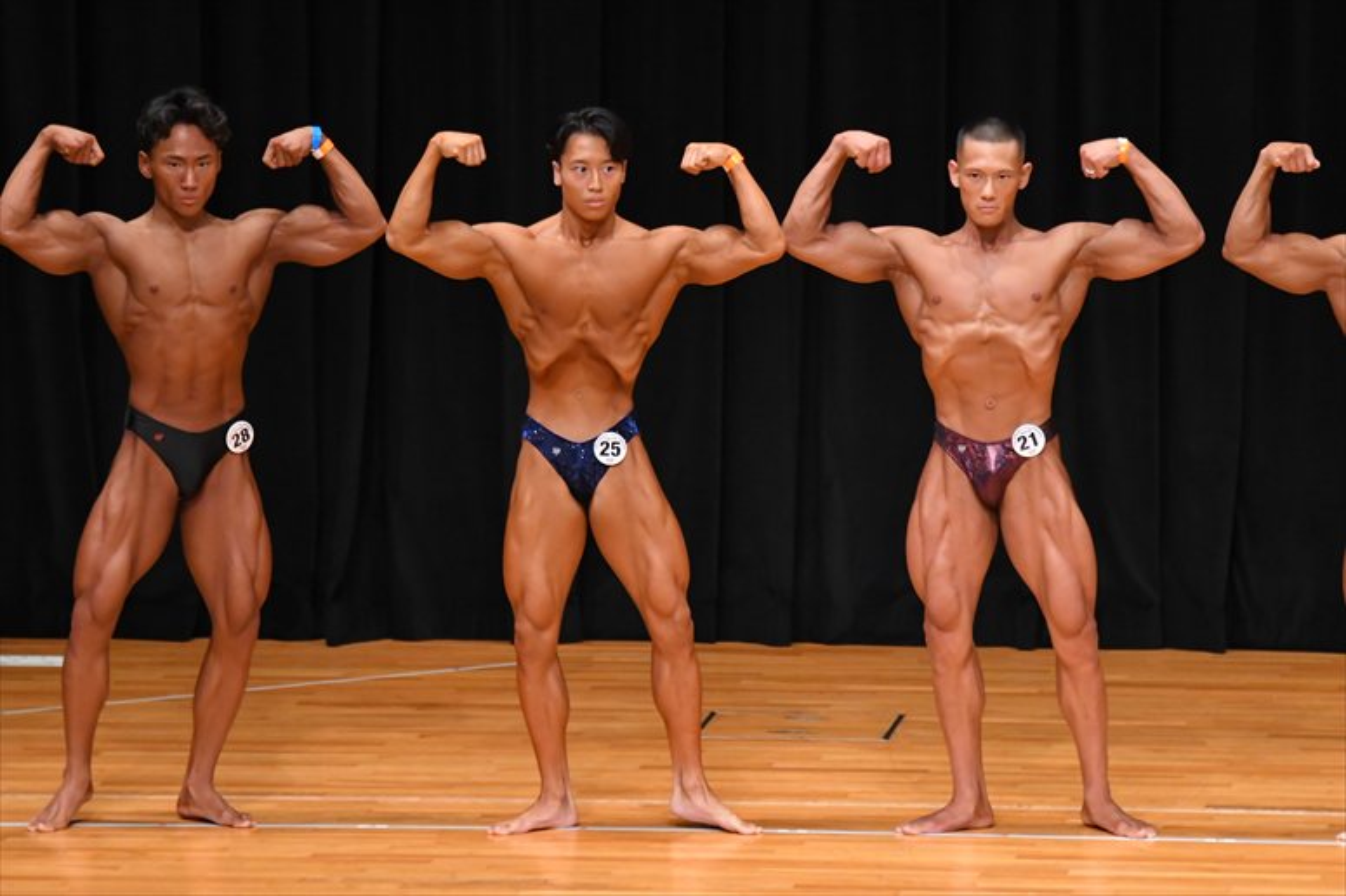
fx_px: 10090
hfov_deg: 7.6
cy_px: 448
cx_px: 673
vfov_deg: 5.1
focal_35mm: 270
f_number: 5.6
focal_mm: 180
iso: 4000
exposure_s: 1/400
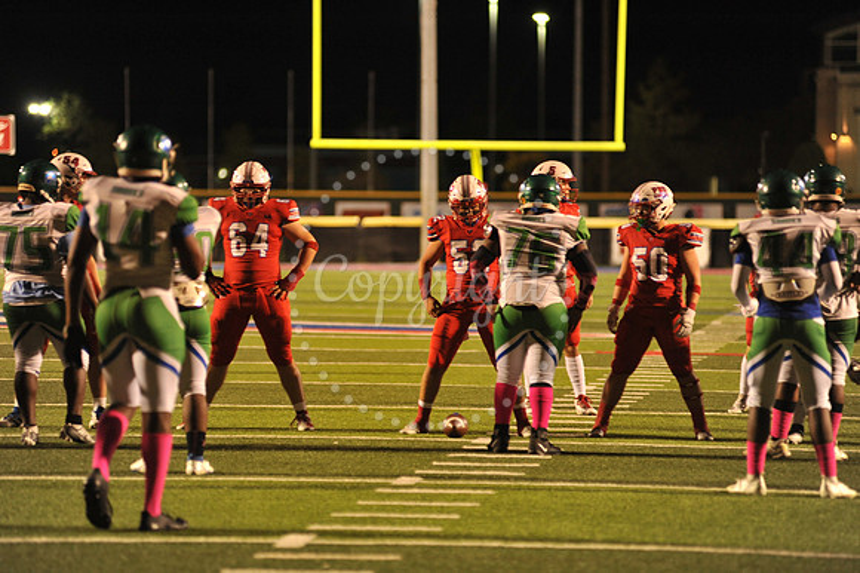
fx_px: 4775
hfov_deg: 10.3
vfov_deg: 6.9
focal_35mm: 200
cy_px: 286
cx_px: 430
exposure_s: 1/200
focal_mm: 200
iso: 2000
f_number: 2.8
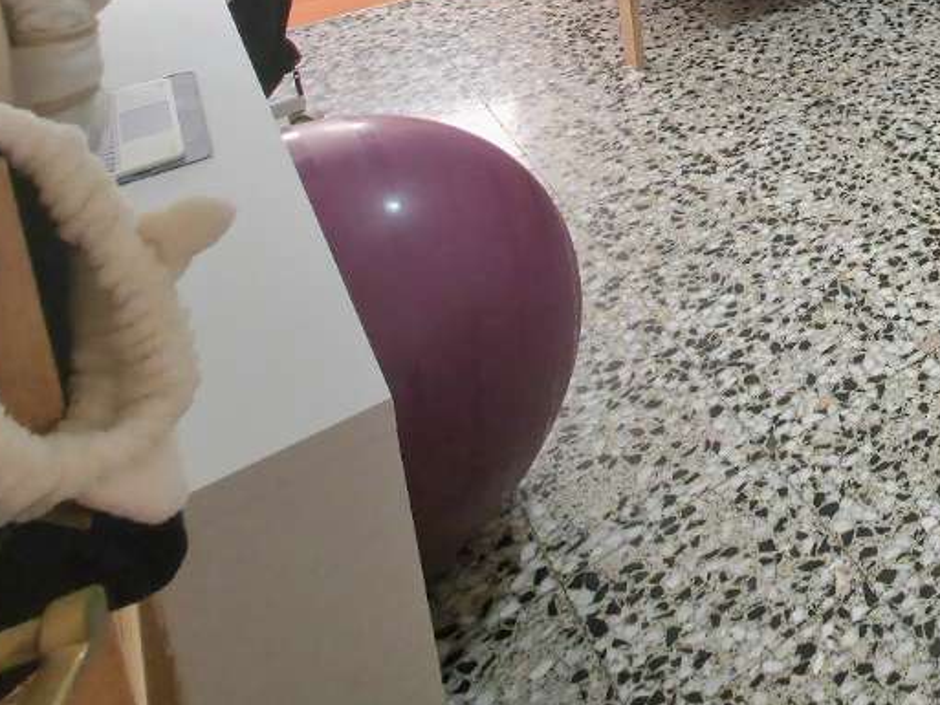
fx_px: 1032
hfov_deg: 36.0
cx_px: 1171
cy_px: -252
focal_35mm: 38
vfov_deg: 29.1
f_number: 1.9
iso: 100
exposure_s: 1/40
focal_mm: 2.2
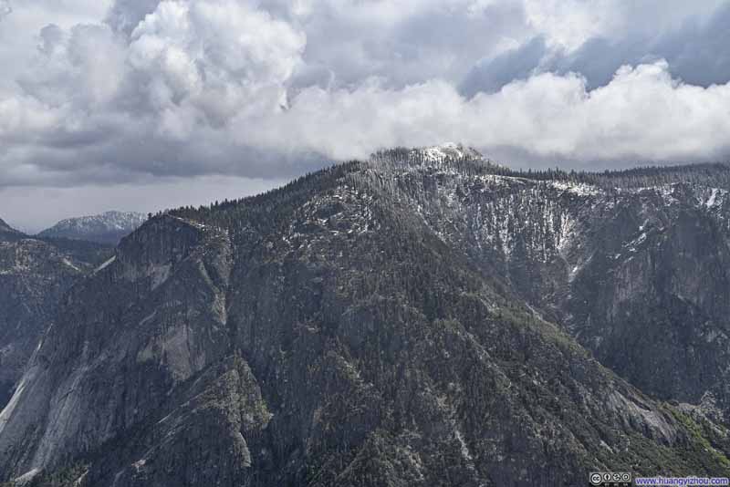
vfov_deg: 32.7
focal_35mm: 41
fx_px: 832
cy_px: 244
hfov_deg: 47.4
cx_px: 365
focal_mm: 41
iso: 100
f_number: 6.3
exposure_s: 1/1250
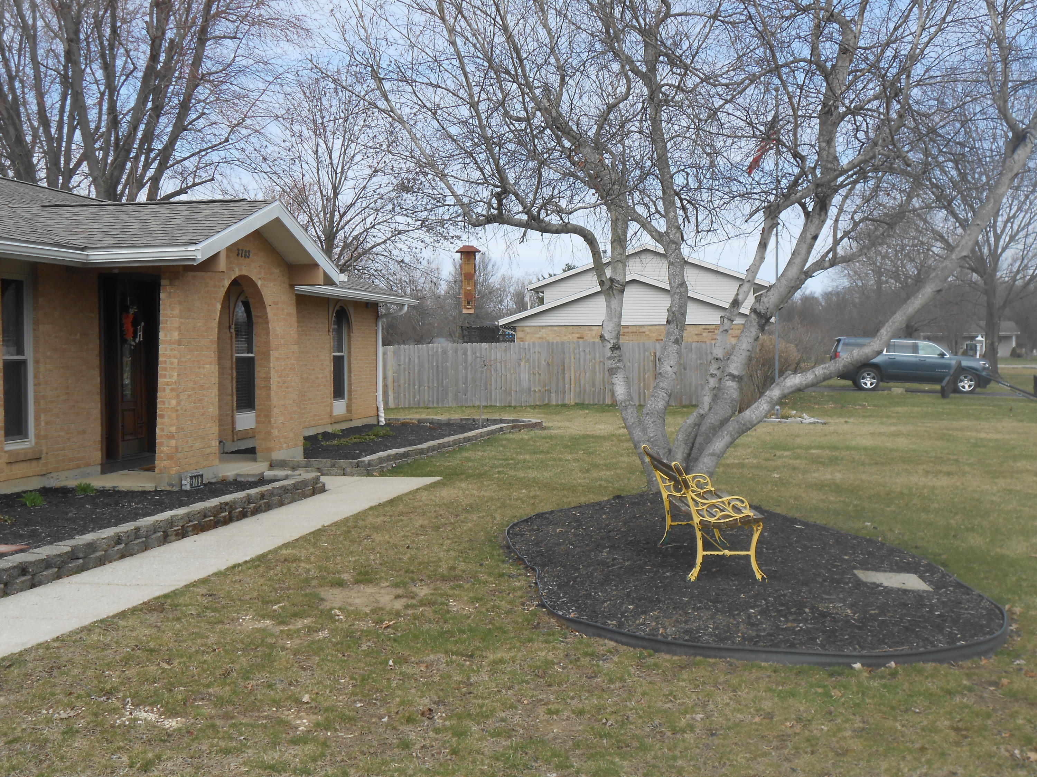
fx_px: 1318
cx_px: 518
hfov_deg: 42.9
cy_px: 388
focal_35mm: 44
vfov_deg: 32.9
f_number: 4.5
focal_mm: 7.8
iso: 80
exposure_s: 1/400
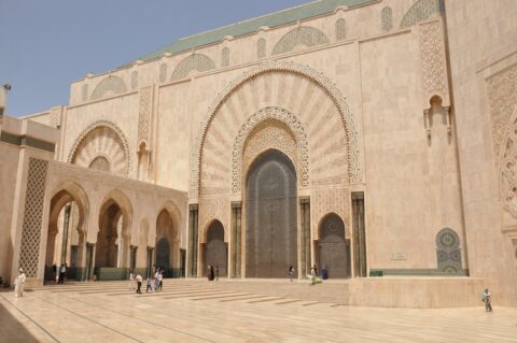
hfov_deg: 57.3
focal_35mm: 33
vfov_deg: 39.9
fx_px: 473
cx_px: 258
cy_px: 172
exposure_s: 1/1250
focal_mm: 22
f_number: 18
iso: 1600
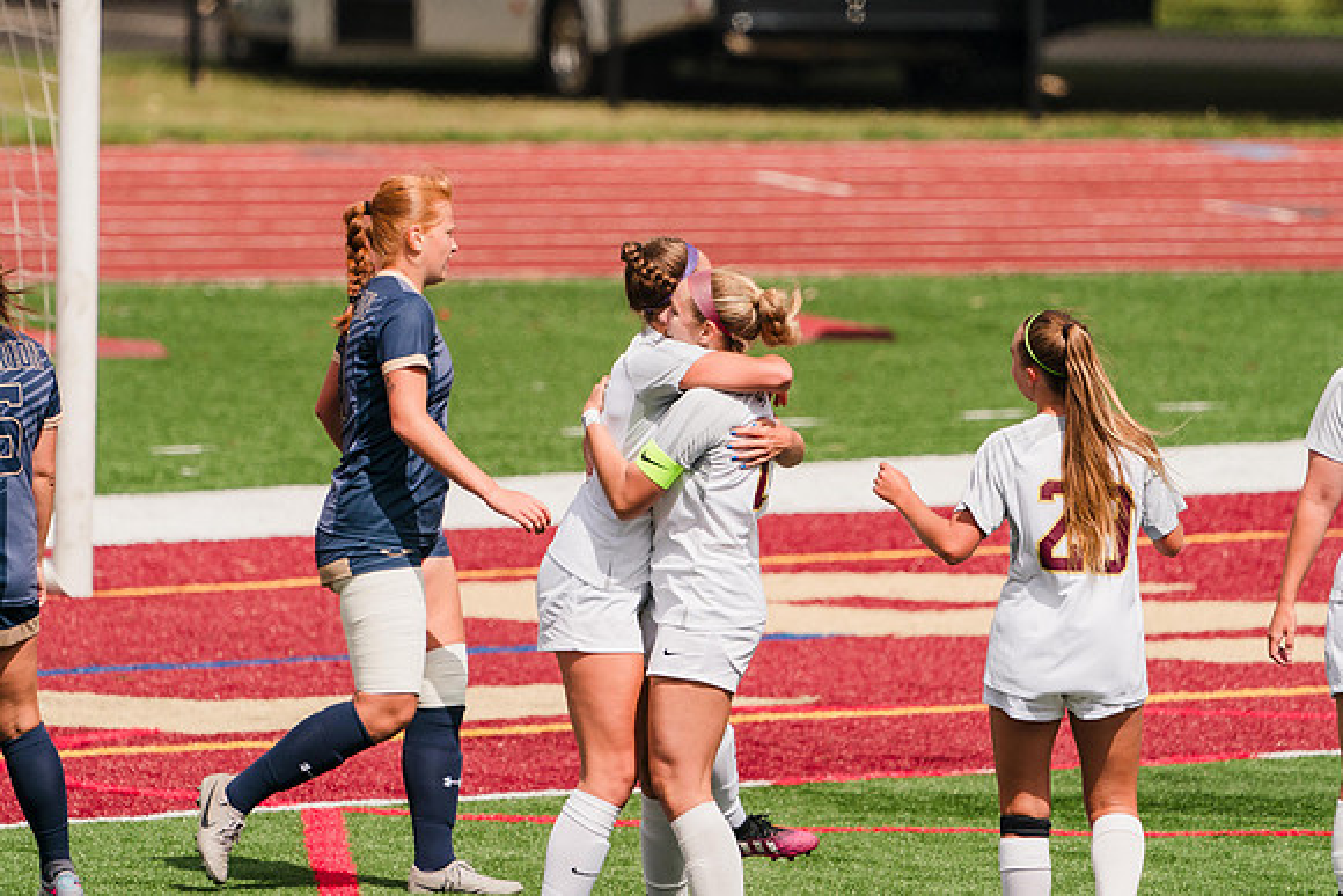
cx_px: 599
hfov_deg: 2.7
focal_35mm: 760
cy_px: 328
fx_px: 28366
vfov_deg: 1.8
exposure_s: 1/1600
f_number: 6.3
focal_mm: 600
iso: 200
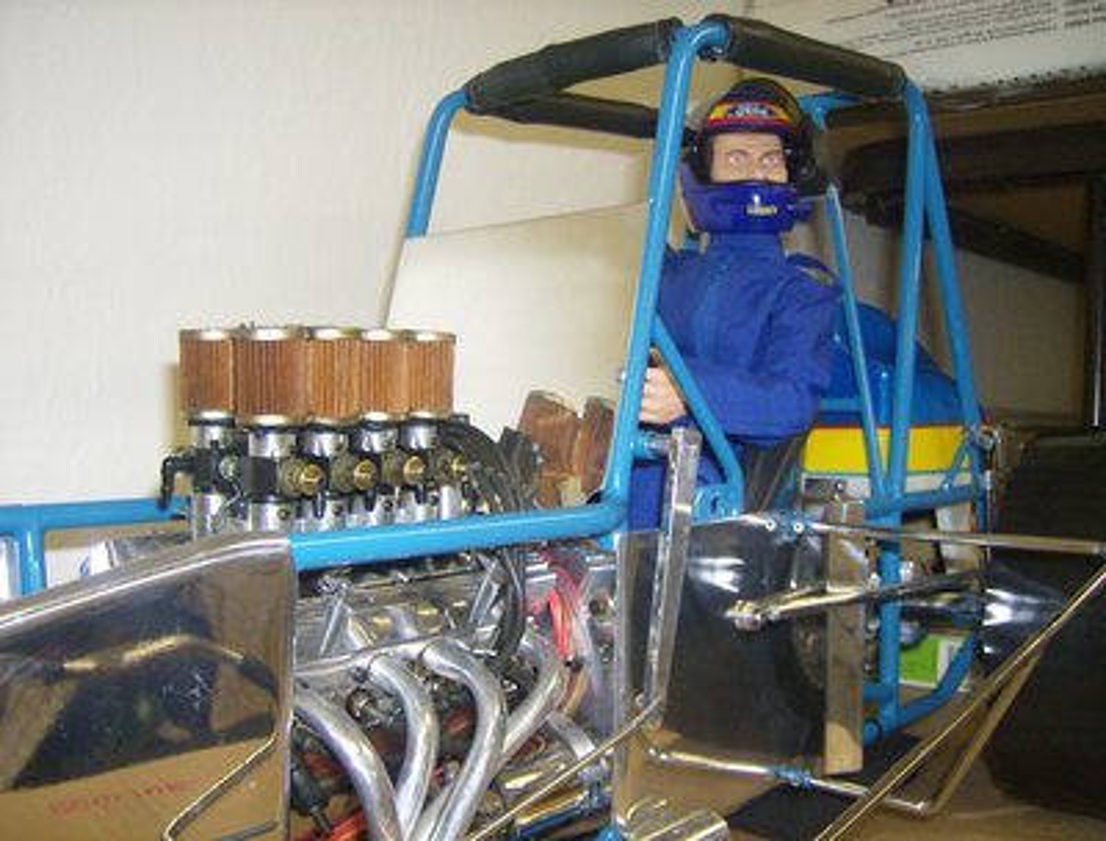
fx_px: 1156
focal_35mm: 36
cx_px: 553
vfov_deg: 40.0
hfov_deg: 51.1
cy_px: 420
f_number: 2.8
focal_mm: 6
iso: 200
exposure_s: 1/60
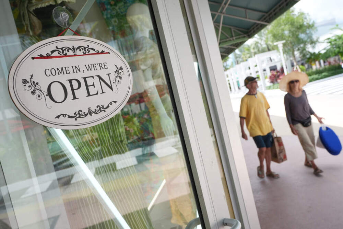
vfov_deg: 45.0
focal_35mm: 29
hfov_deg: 63.7
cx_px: 172
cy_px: 114
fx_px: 276
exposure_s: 1/500
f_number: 7.1
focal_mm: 29
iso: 400
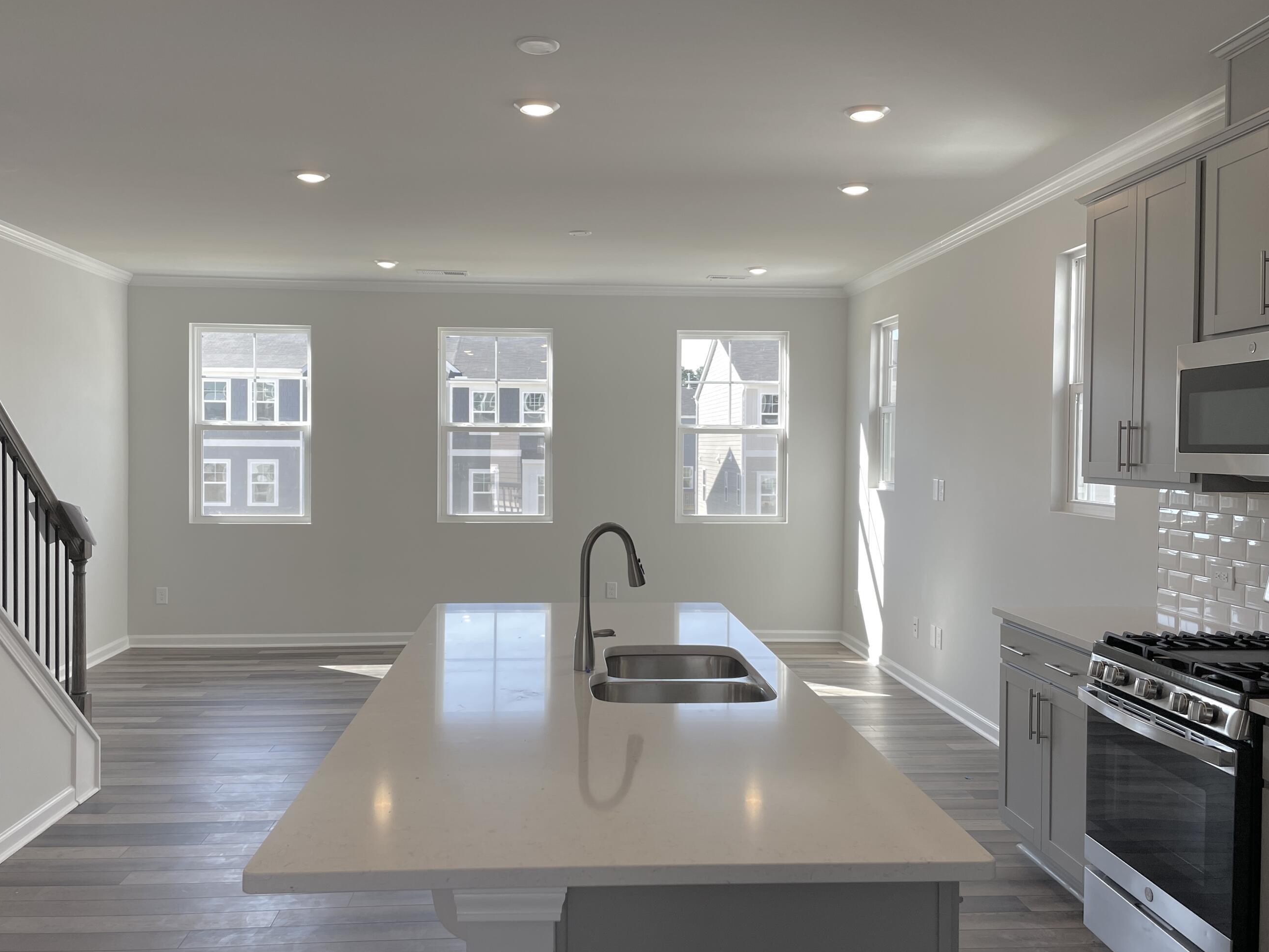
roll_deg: -0.1
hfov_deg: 59.9
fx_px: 1100
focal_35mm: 30
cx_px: 613
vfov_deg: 46.8
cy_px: 484
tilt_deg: -1.4
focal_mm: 4.2
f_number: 1.6
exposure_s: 1/258
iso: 32
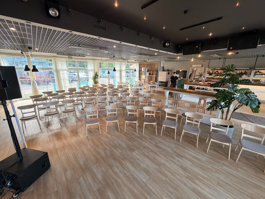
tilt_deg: -15.3
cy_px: 100
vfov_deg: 85.7
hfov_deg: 102.1
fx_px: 107
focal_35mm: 14
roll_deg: -0.4
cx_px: 132
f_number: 2.2
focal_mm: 2.22
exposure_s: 1/121
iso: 200
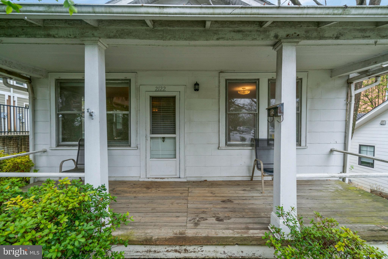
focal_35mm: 16
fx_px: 172
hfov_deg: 96.7
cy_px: 130
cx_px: 194
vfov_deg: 73.8
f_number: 8
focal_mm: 16
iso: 1250
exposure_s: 1/400
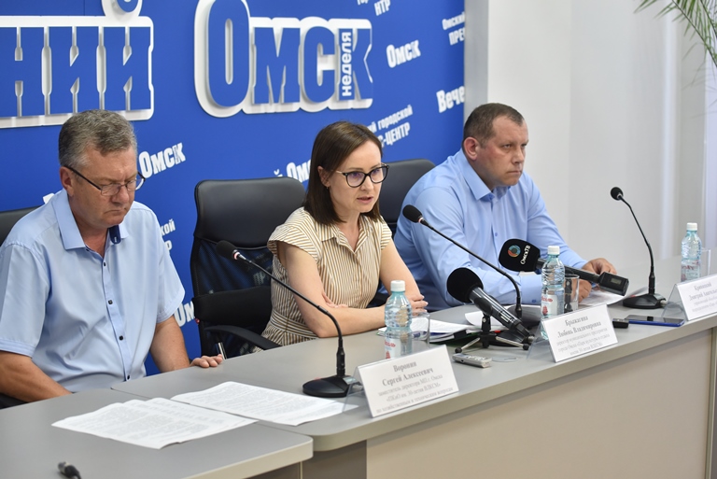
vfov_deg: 19.5
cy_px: 240
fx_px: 1395
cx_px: 358
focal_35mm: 70
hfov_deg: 28.8
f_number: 4
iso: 1100
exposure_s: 1/200
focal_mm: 70
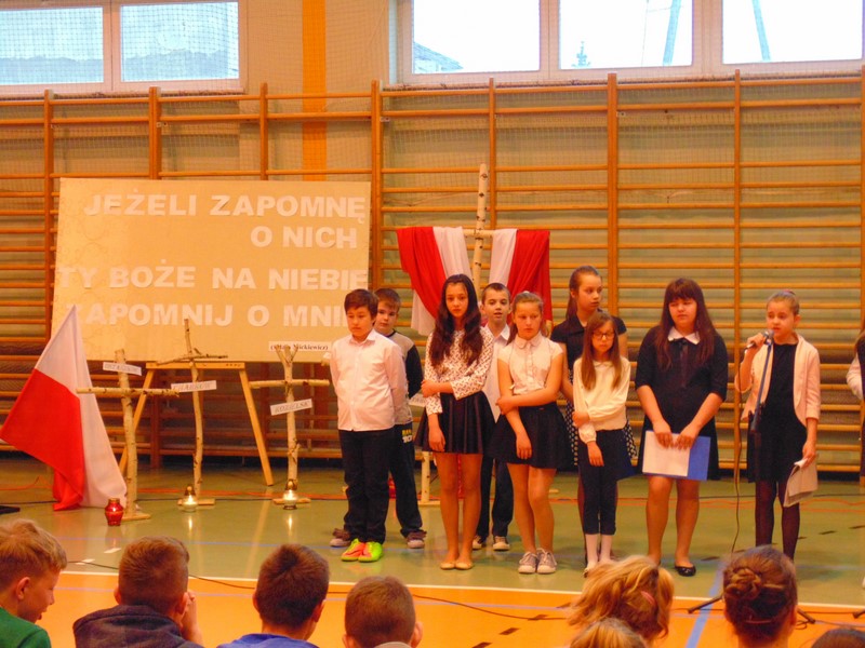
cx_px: 432
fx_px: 1624
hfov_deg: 29.8
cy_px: 324
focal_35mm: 65
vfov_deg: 22.6
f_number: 4.1
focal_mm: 11.7
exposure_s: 1/25
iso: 400
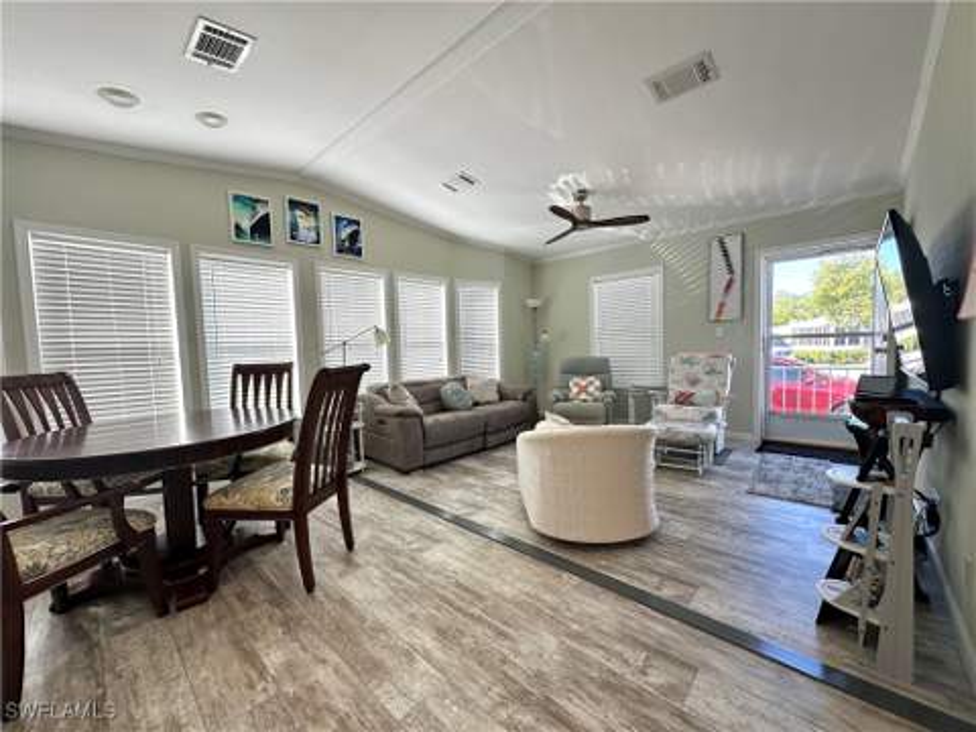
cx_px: 488
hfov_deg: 102.1
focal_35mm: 14
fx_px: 395
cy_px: 366
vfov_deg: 85.7
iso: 40
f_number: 2.2
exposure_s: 1/129
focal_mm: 2.22
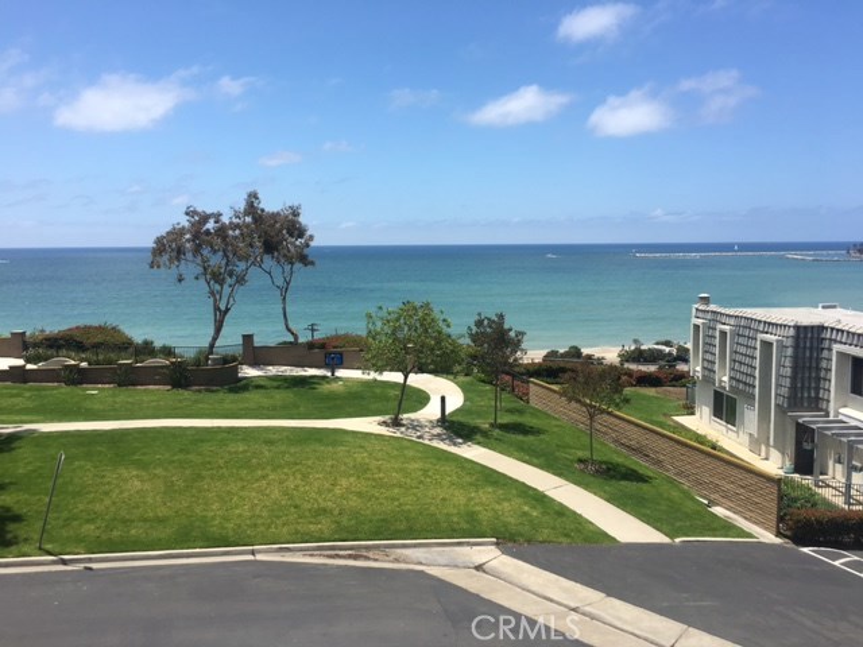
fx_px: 723
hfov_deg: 61.7
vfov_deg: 48.2
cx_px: 432
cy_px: 324
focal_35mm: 29
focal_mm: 4.15
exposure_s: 1/1603
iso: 25
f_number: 2.2
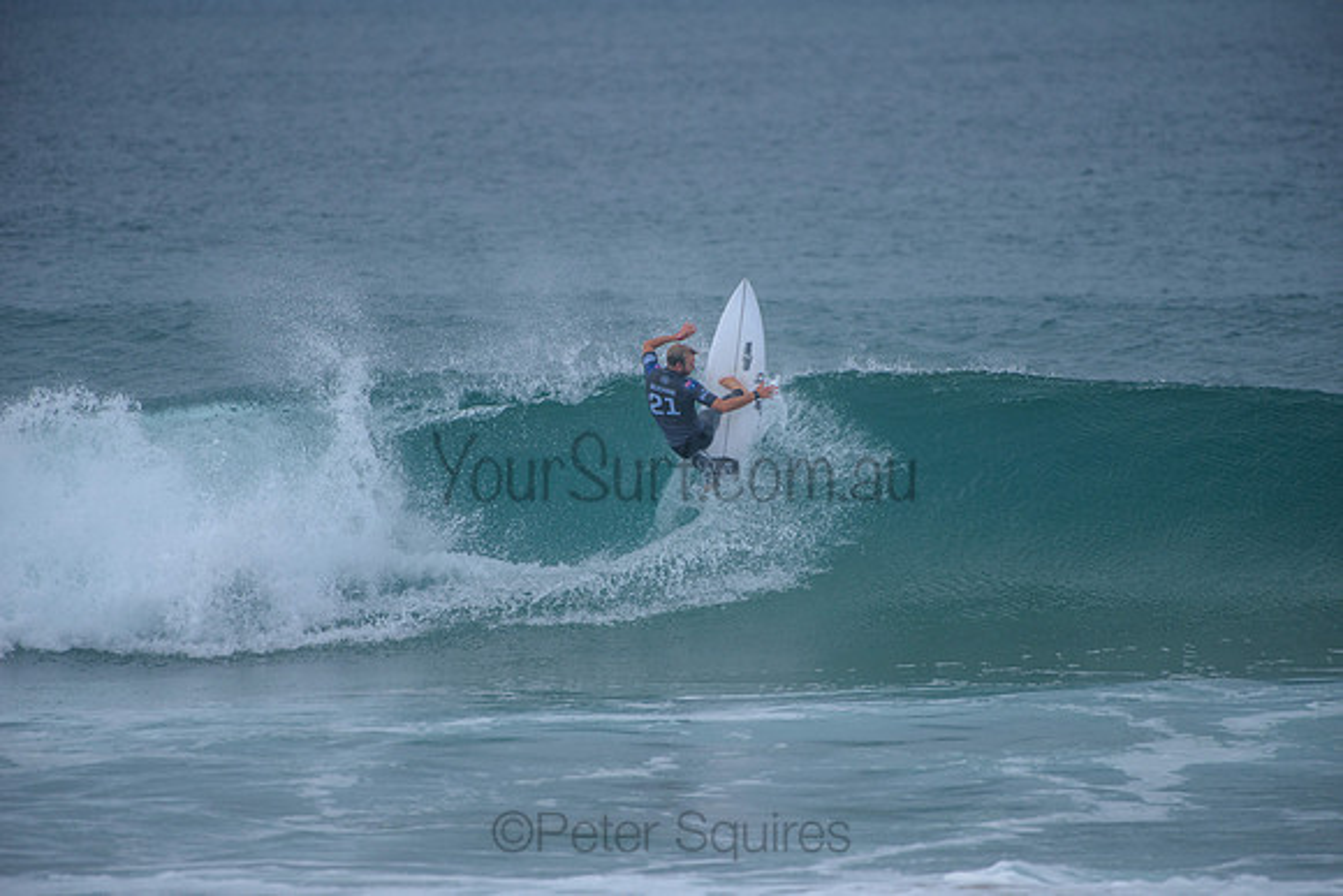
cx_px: 672
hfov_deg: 4.1
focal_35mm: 500
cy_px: 448
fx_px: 18656
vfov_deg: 2.8
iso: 450
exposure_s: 1/2000
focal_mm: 500
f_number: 5.6
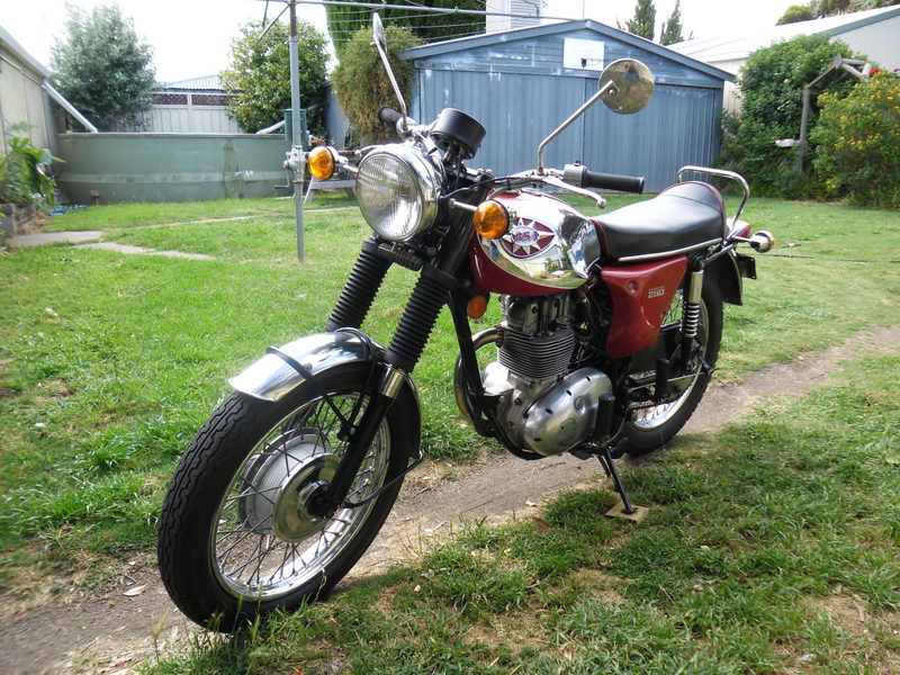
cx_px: 450
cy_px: 338
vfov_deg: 51.4
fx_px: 702
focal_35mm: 27
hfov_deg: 65.3
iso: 80
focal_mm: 4.9
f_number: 3.5
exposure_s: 1/152
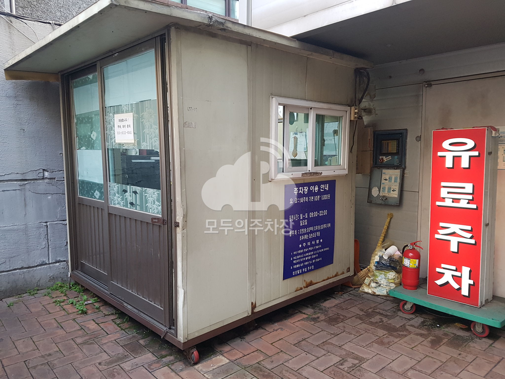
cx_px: 252
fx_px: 379
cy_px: 190
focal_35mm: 26
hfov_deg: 67.3
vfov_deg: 53.1
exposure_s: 1/40
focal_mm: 4.2
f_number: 1.7
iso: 160
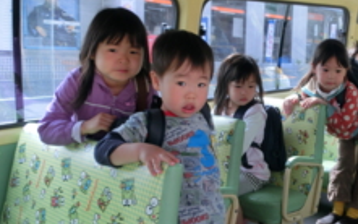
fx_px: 449
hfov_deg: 41.2
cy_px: 114
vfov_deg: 28.0
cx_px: 298
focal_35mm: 46
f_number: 3
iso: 80
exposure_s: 1/200
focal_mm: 4.24
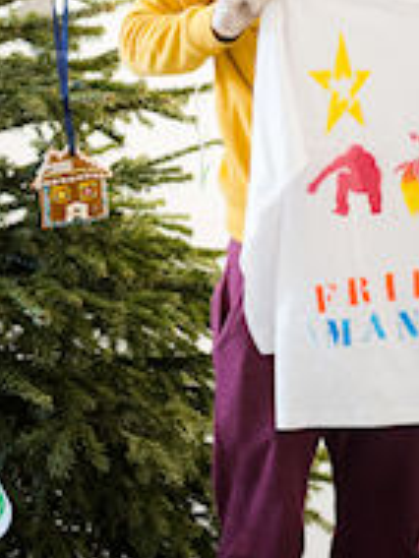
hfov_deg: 13.6
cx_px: 379
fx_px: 1741
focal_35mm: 108
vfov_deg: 17.8
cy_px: 7
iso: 640
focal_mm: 25
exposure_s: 1/80
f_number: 2
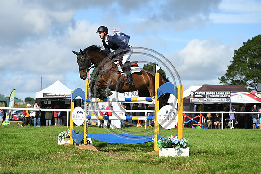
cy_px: 87
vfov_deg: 11.4
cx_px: 130
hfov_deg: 17.1
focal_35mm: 120
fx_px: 870
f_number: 4
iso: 125
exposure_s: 1/1250
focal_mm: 120
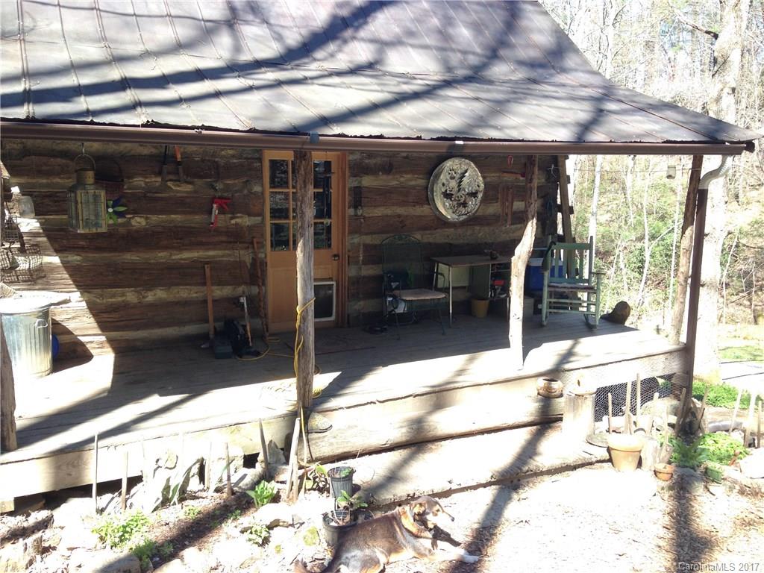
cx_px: 382
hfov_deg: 55.4
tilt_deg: -10.3
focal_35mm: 33
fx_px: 728
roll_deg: -1.8
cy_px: 286
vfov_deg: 42.9
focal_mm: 4.12
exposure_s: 1/167
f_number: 2.4
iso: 50
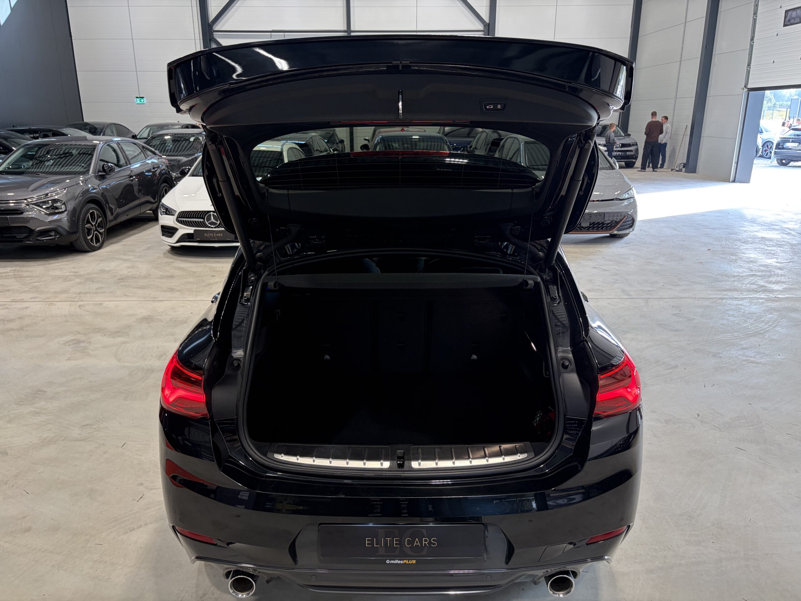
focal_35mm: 26
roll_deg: +0.3
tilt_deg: -15.4
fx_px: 602
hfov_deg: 67.3
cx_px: 400
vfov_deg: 53.1
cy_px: 300
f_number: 1.6
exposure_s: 1/94
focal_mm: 5.96
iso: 125
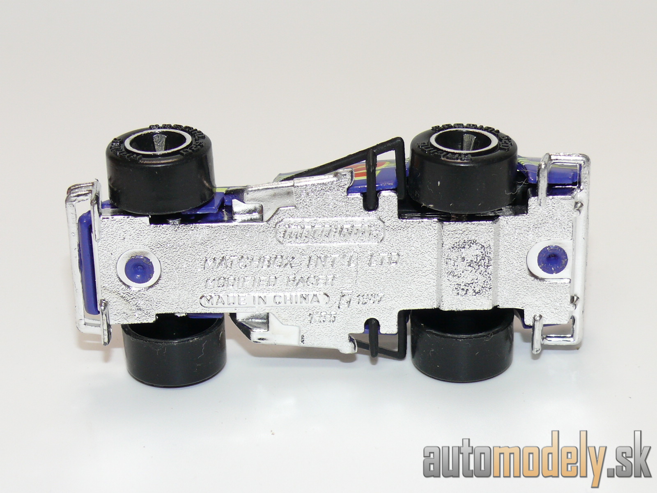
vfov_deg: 16.6
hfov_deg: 22.0
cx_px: 328
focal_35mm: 89
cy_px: 246
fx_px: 1689
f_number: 4
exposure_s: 1/30
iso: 100
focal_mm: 12.5
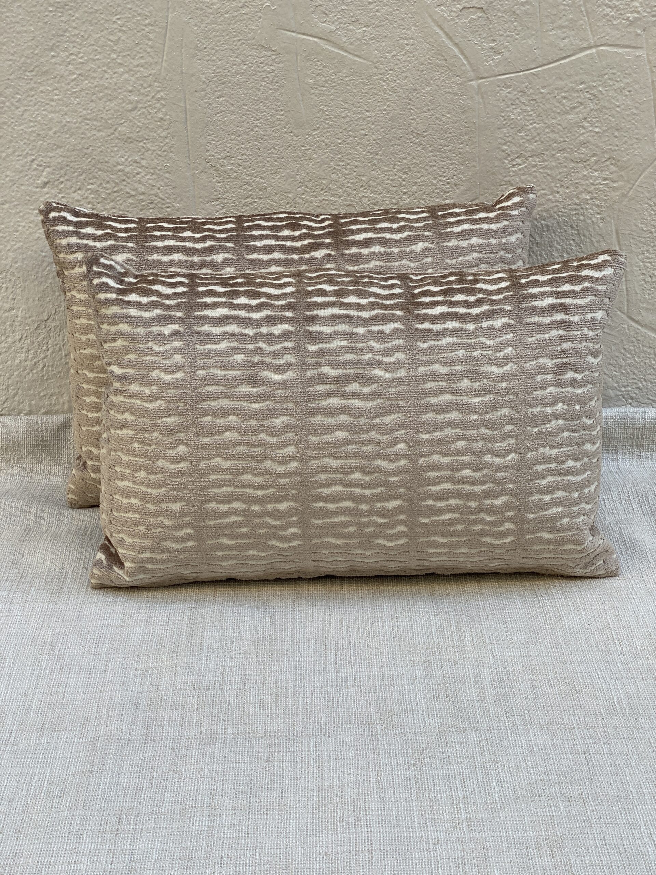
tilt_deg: -25.2
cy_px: 438
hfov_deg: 28.0
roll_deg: +1.5
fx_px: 1314
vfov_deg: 36.8
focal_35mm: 52
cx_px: 328
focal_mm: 6
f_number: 2
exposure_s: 1/122
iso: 20
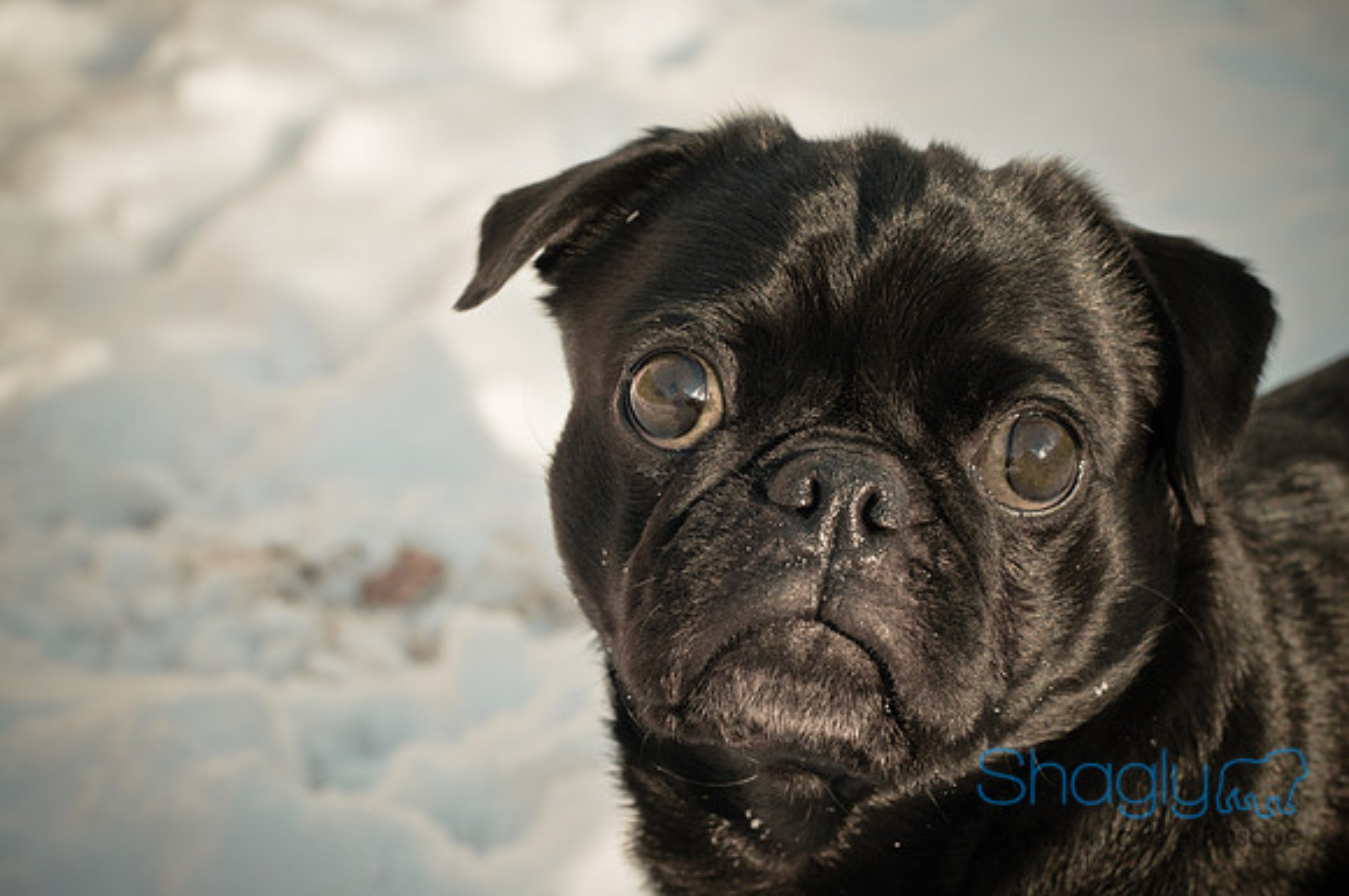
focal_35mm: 75
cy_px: 448
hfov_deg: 27.0
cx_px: 674
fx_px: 2806
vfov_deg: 18.1
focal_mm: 50
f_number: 5.6
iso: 200
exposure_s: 1/250
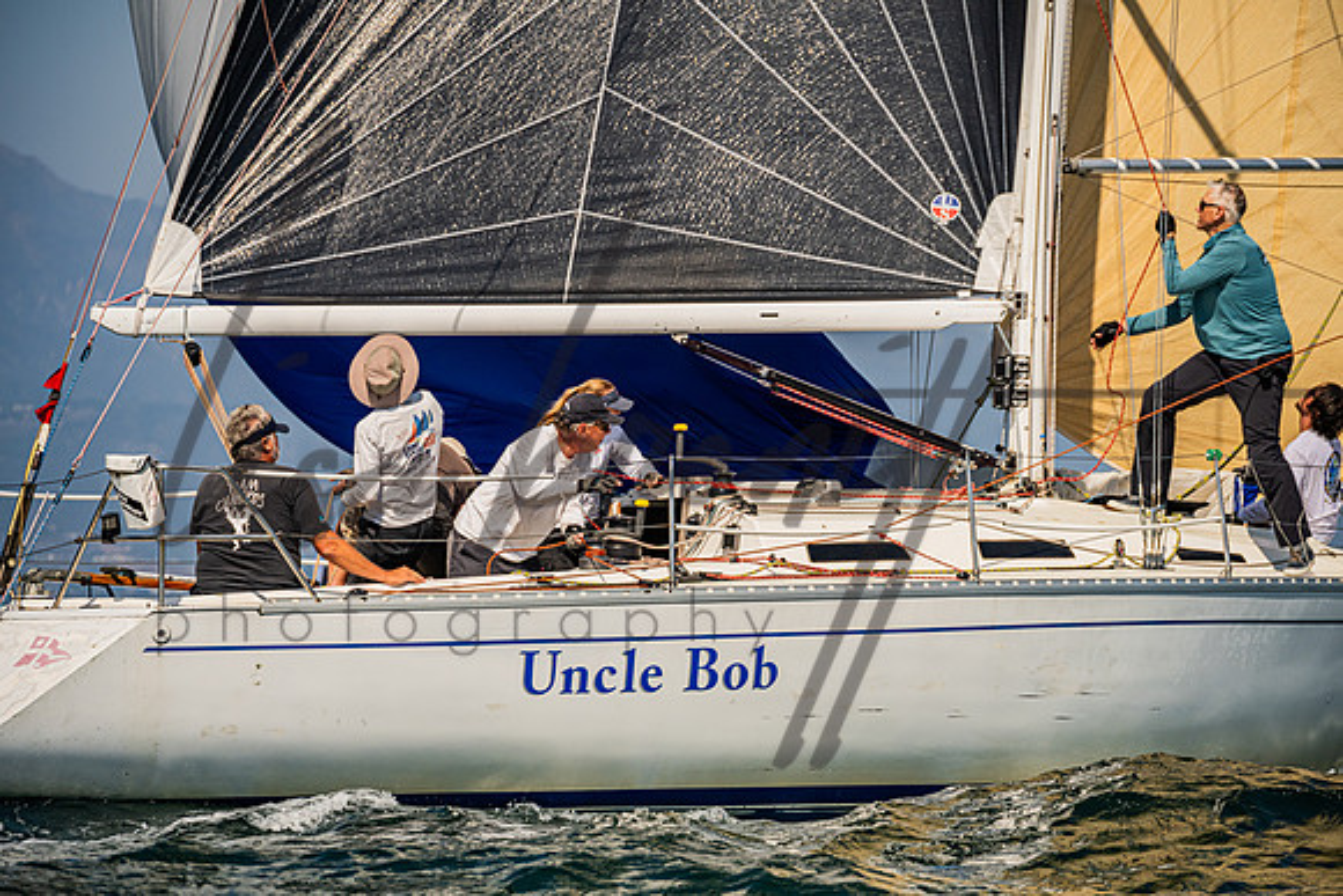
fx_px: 8955
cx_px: 672
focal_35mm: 240
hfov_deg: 8.6
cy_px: 448
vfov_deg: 5.7
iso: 500
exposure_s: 1/2500
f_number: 8
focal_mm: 240
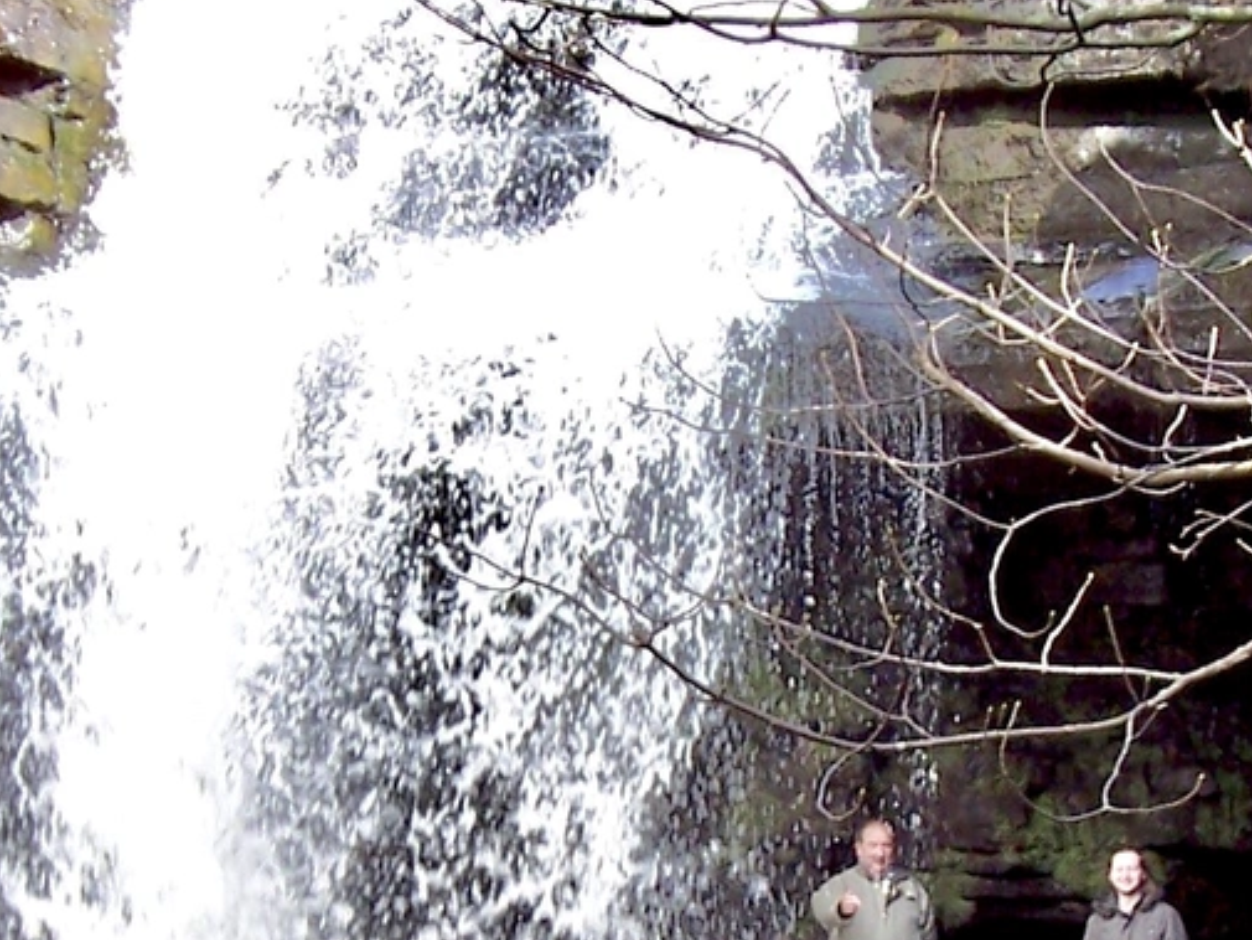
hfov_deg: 20.2
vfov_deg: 15.1
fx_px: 3509
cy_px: 823
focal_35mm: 97
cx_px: 682
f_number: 2.7
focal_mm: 5.6
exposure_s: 1/125
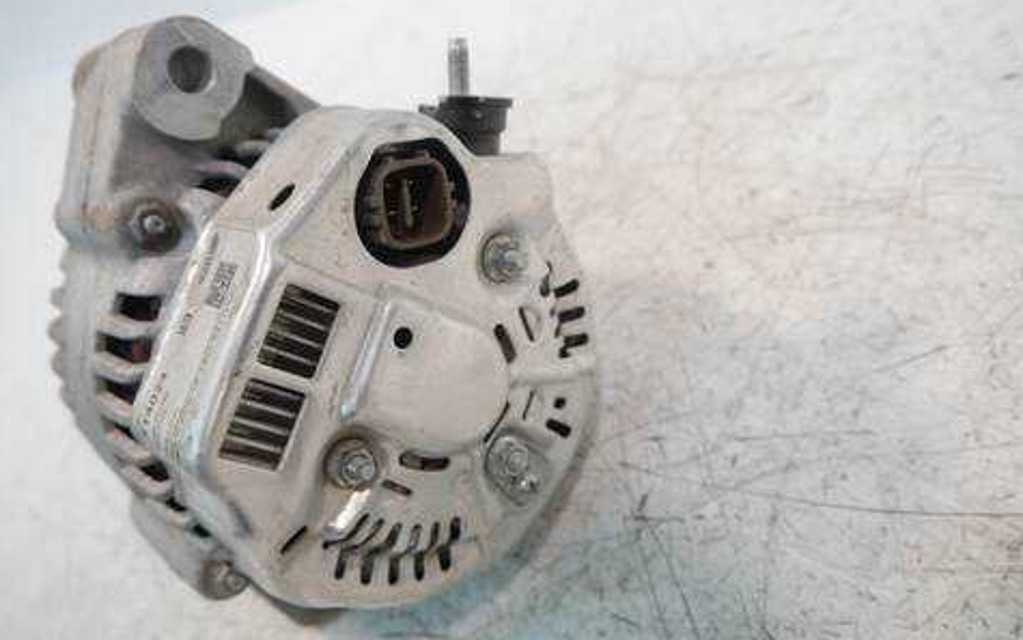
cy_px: 310
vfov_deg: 41.8
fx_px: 837
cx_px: 510
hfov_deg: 62.9
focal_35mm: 30
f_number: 3.5
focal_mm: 14
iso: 500
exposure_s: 1/60
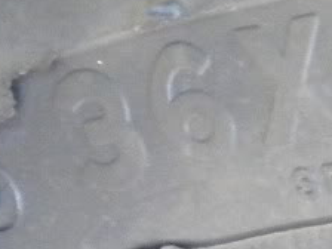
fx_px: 1535
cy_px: 179
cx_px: 642
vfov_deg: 9.3
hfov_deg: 11.3
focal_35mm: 160
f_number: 3.1
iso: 678
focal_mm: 6.3
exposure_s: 1/62
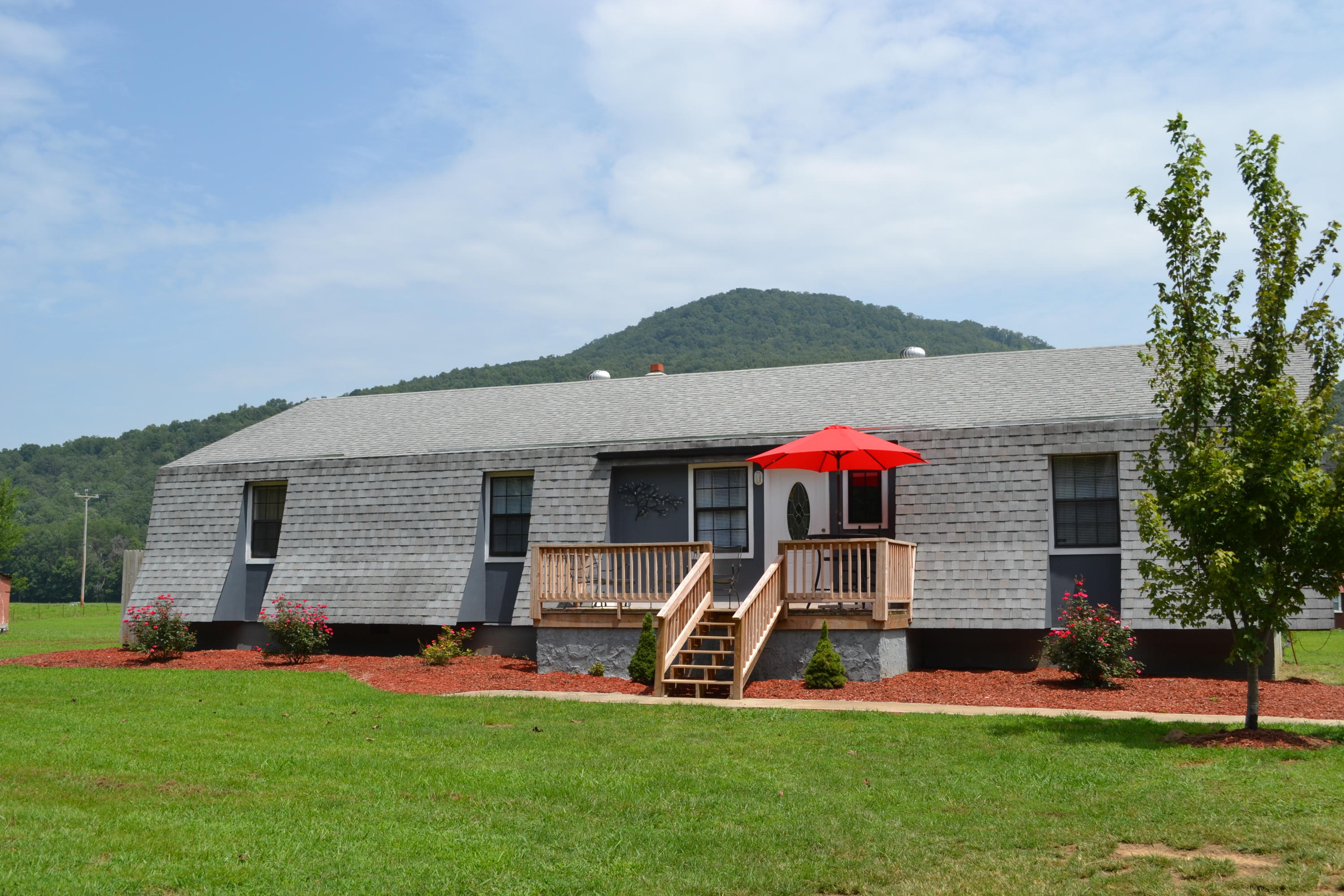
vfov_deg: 36.9
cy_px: 448
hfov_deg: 53.1
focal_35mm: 36
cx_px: 672
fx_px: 1344
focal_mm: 24
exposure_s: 1/250
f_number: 8
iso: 100
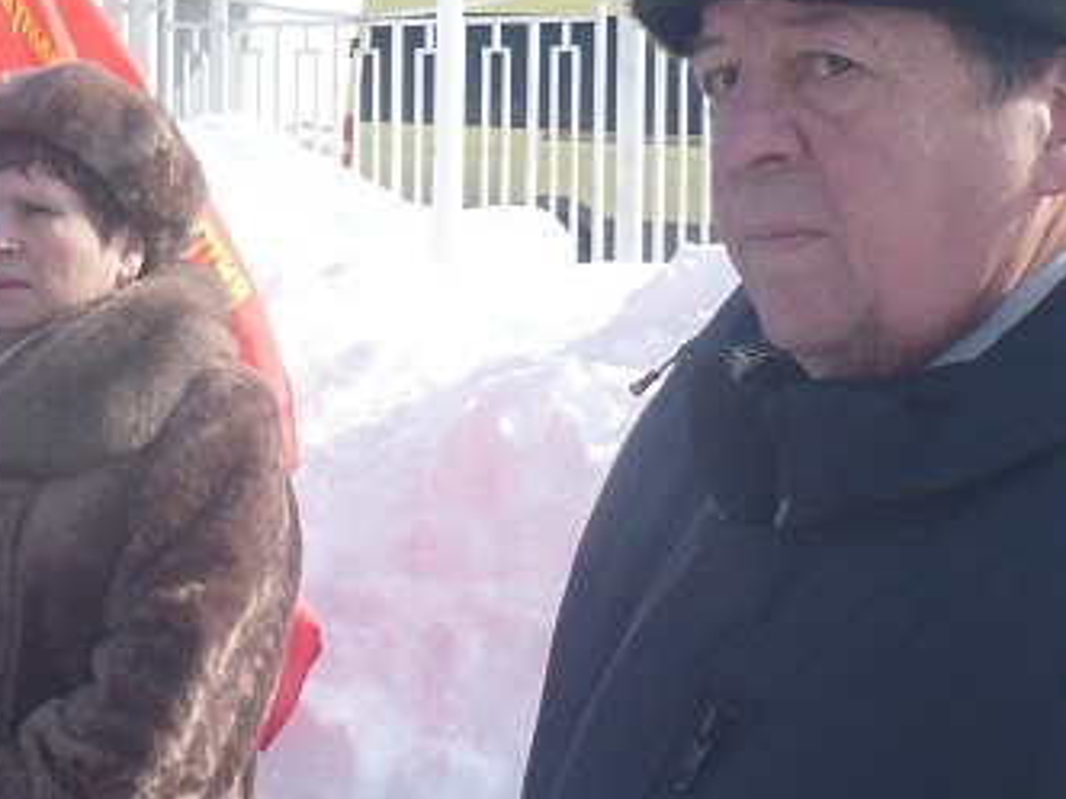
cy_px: 289
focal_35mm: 108
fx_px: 3326
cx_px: -385
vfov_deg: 13.7
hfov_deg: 17.0
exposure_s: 1/160
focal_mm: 5.8
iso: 100
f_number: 8
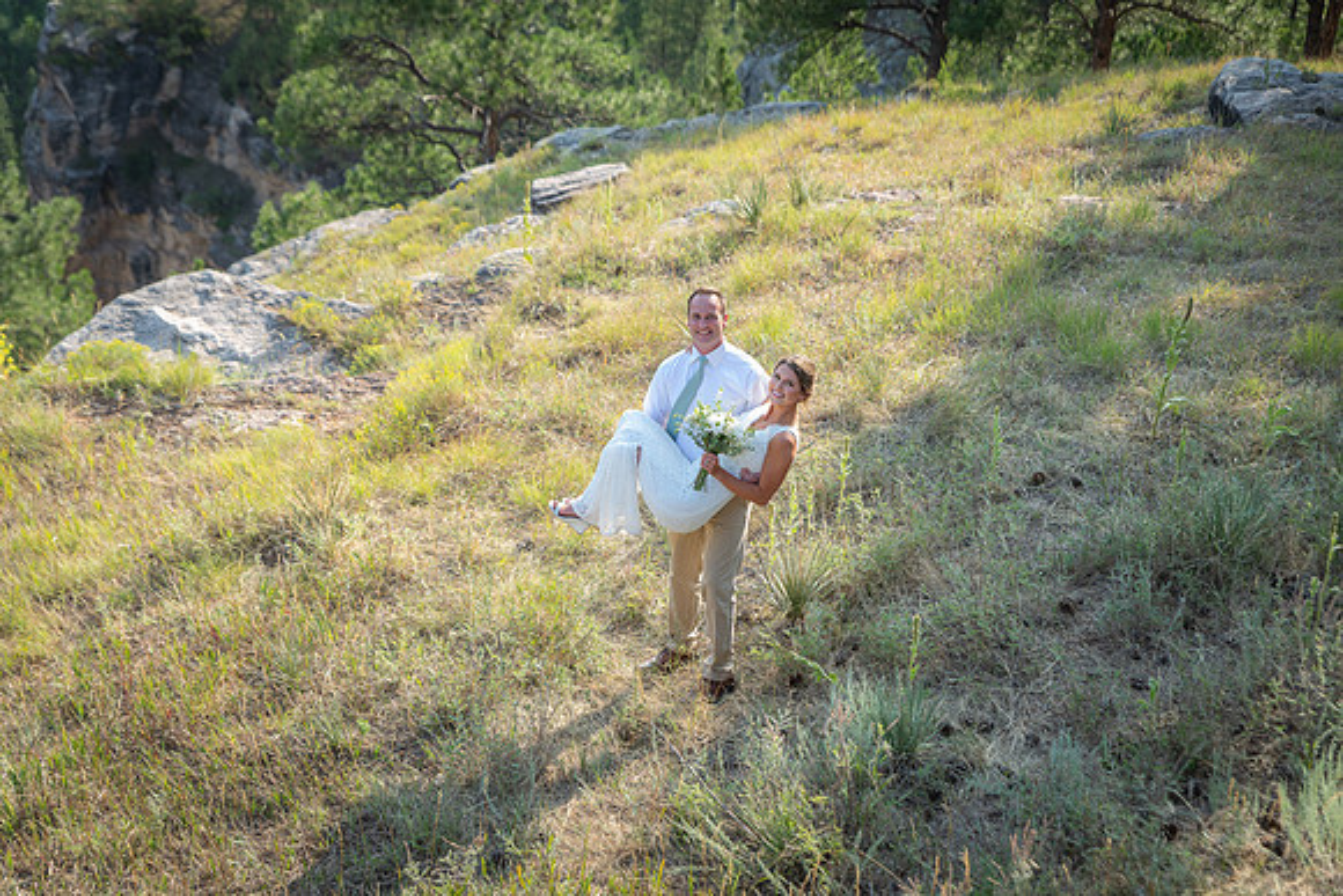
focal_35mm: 70
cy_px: 448
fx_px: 2612
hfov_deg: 28.8
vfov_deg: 19.5
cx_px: 672
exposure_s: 1/320
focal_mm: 70
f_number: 3.5
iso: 200
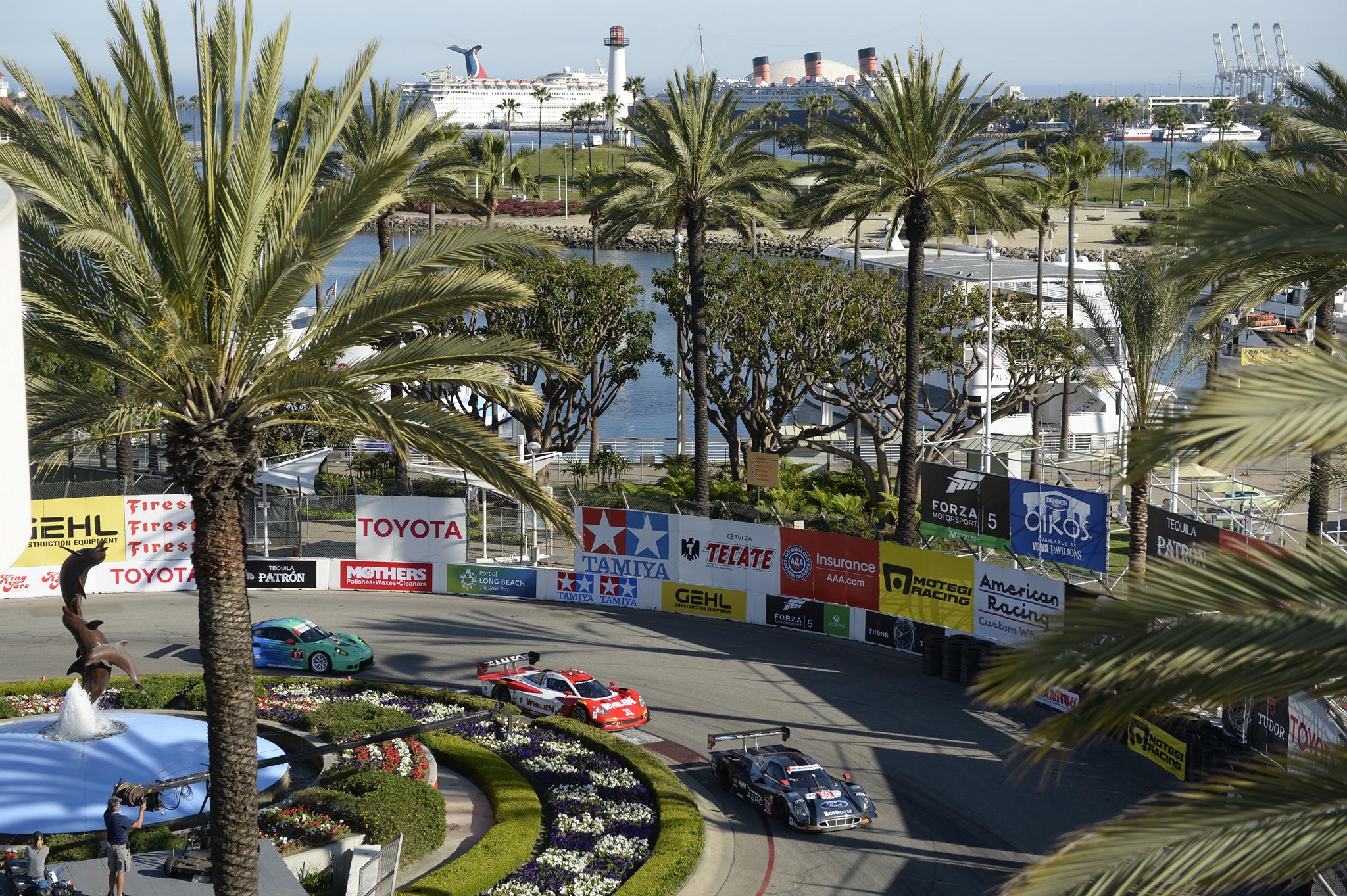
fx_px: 2318
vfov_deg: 21.9
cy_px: 448
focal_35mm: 62
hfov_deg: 32.4
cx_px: 674
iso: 100
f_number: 5
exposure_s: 1/800
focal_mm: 62
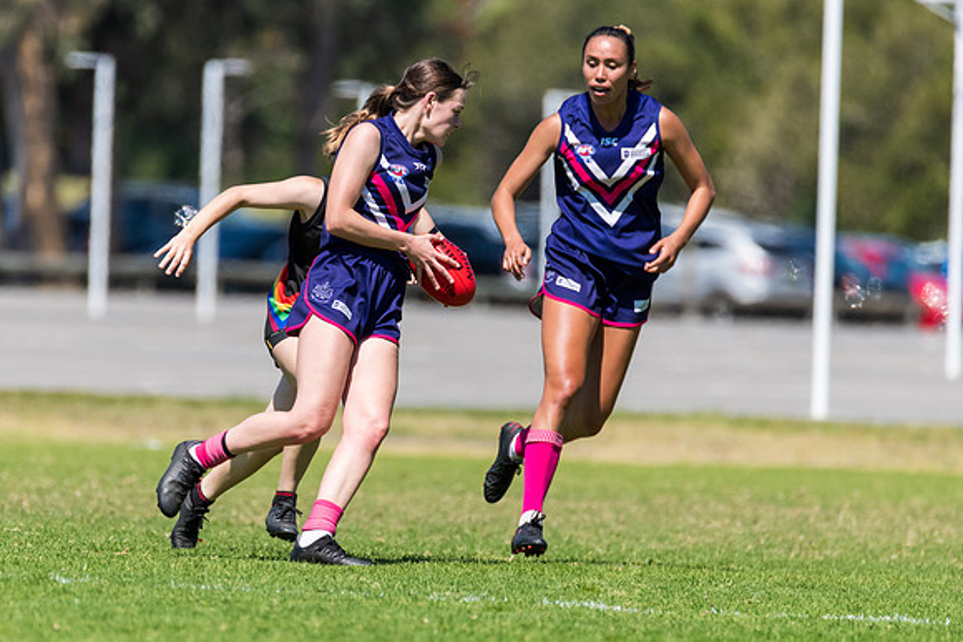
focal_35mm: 785
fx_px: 20996
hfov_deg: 2.6
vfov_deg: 1.8
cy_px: 387
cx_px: 382
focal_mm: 600
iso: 800
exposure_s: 1/2500
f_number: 6.3
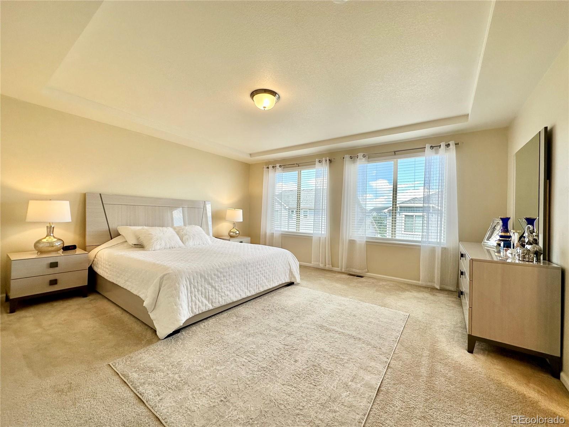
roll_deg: -1.4
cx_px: 284
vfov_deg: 85.7
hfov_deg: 102.1
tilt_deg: -0.4
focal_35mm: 14
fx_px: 230
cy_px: 214
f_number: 2.2
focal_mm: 2.22
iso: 40
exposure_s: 1/186
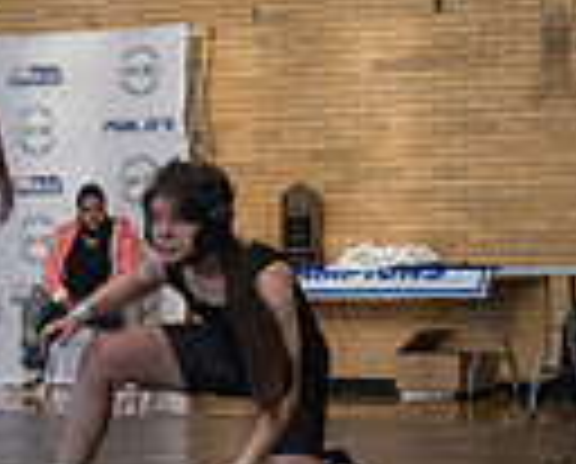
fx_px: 2819
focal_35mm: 165
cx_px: 21
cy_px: 335
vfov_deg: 9.4
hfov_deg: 11.6
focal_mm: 35
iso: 2500
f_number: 4
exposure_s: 1/400
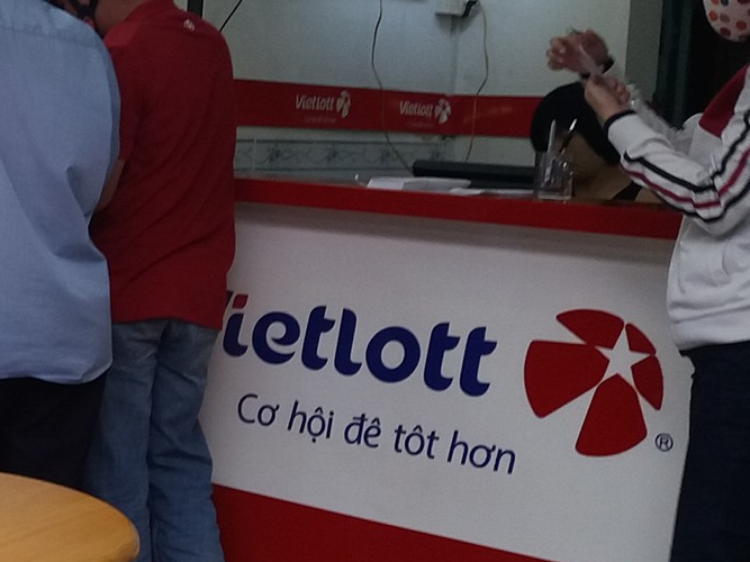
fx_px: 1820
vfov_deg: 17.5
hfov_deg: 21.5
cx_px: -160
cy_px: 197
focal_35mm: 84
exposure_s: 1/56
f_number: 1.9
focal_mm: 3.7
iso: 64
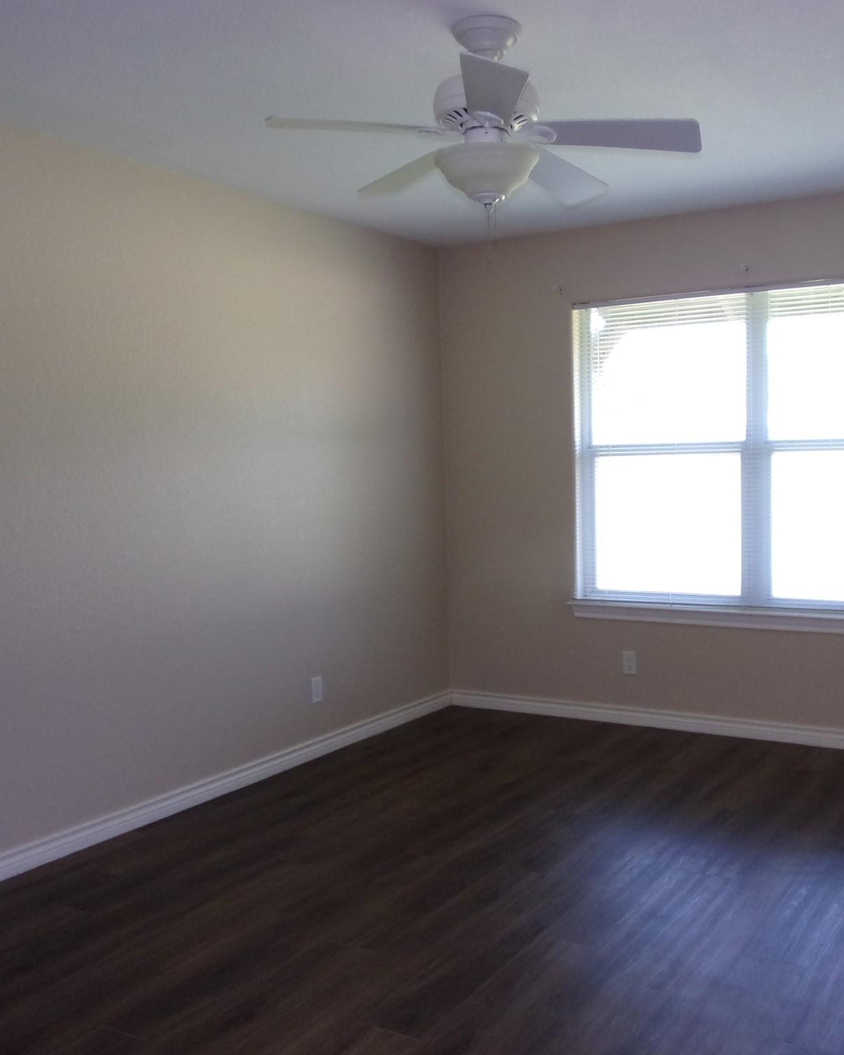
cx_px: 561
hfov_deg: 45.1
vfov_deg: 55.7
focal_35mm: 32
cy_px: 534
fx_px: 999
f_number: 3.3
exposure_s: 1/34
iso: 119
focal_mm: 4.3
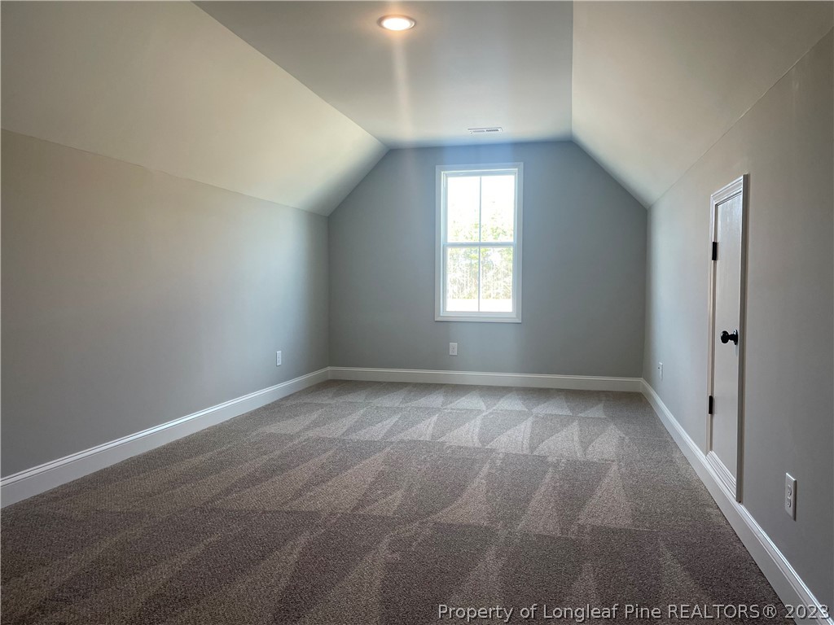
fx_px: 626
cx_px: 417
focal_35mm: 26
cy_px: 312
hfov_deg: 67.3
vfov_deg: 53.1
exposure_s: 1/120
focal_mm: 4.2
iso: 100
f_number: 1.6
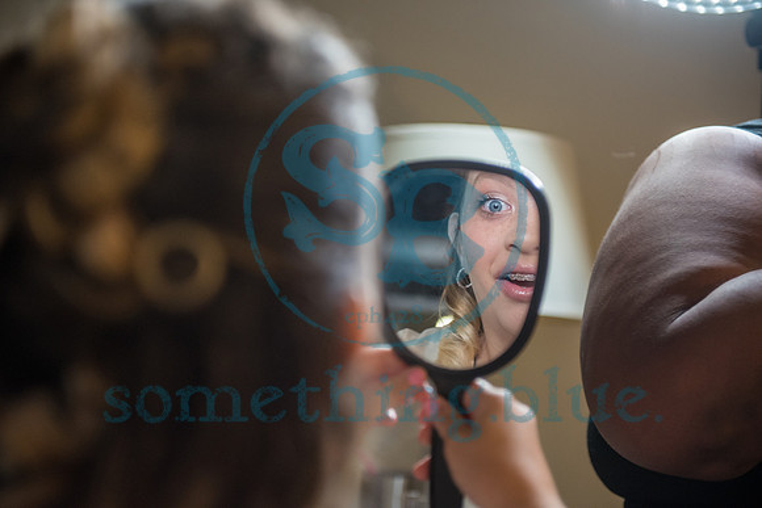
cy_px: 254
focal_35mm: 70
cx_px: 381
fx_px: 1482
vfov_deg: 19.5
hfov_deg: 28.8
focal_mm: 70
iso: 1600
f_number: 2.8
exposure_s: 1/250
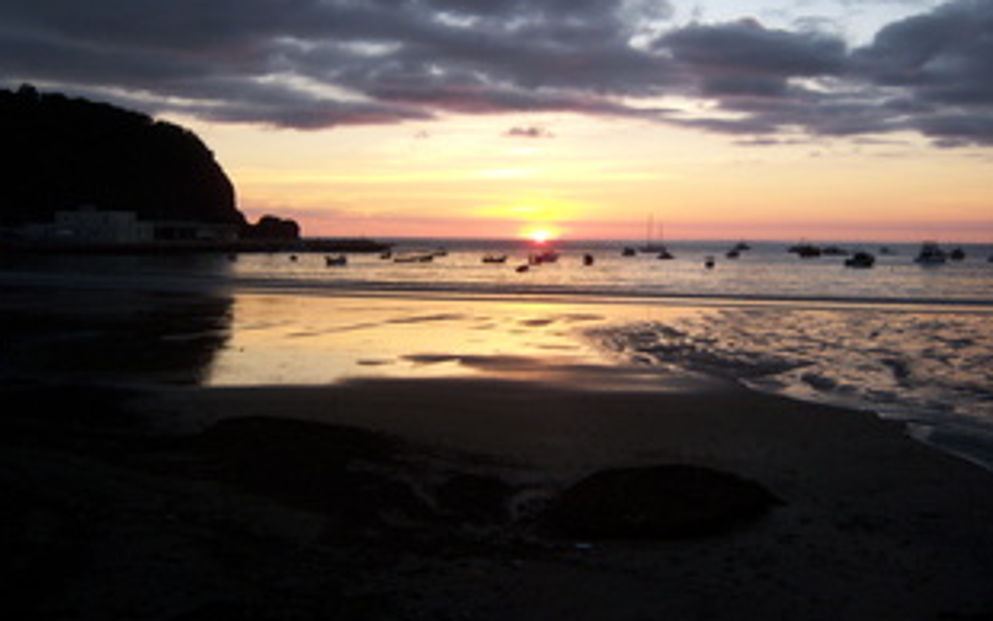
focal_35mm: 45
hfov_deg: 44.2
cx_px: 572
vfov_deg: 28.6
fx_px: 1218
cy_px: 266
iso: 80
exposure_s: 1/200
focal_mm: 7.5
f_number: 2.8
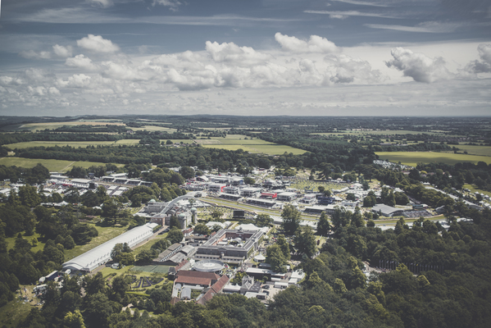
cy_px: 164
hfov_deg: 54.4
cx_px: 246
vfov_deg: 37.9
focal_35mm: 35
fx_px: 478
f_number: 1.8
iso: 50
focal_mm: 35
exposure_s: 1/4000
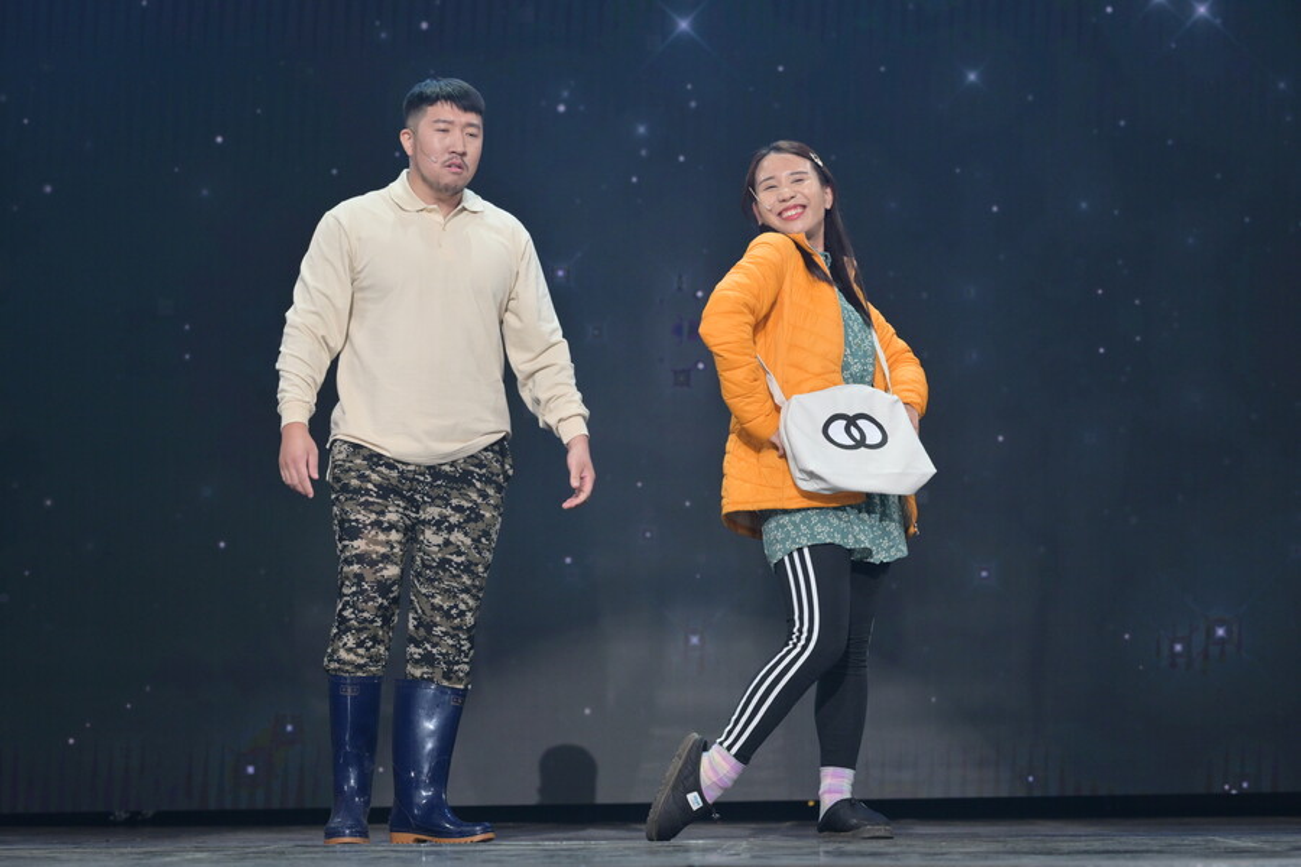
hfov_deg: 20.4
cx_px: 650
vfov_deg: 13.7
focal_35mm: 100
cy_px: 434
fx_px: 3614
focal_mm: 100
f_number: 6.3
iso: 1250
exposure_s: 1/200
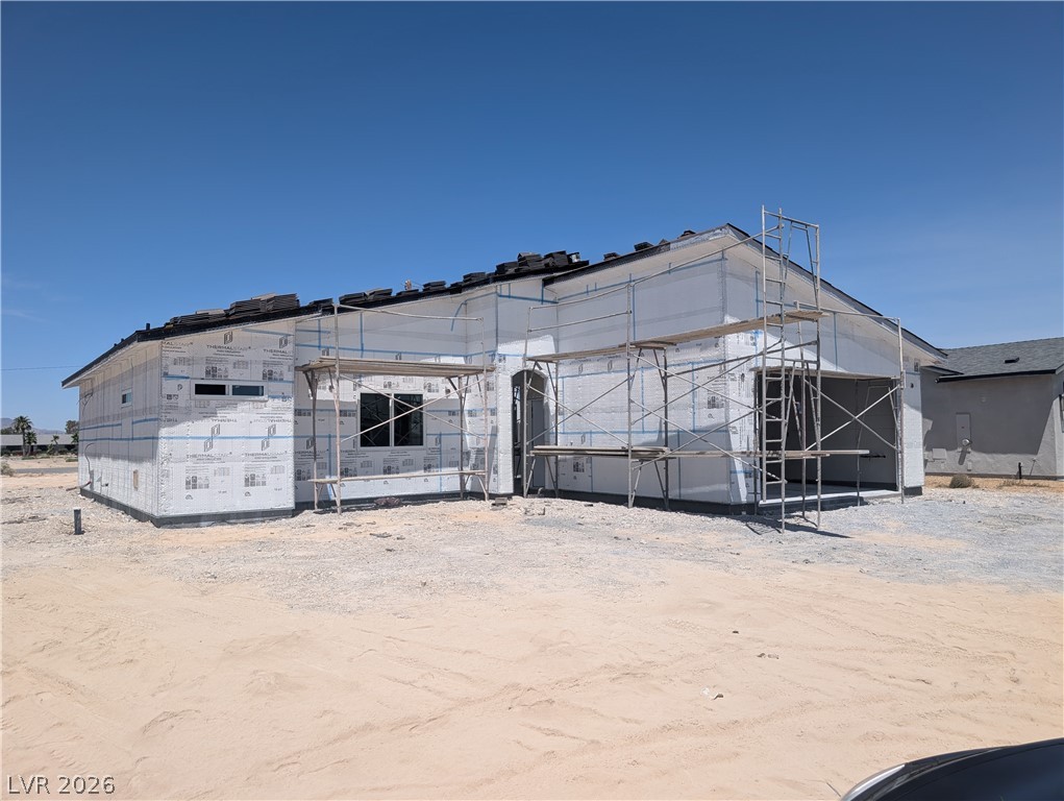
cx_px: 532
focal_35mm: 24
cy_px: 400
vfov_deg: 56.9
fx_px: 738
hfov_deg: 71.5
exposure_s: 1/1961
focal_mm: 6.9
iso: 26
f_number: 1.68
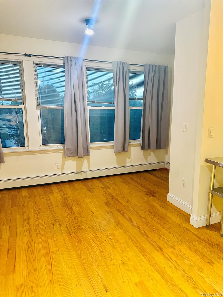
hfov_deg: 56.8
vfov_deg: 71.6
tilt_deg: -10.1
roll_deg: -1.3
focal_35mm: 24
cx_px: 112
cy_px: 148
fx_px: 206
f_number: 1.78
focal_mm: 6.86
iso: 320
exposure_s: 1/60
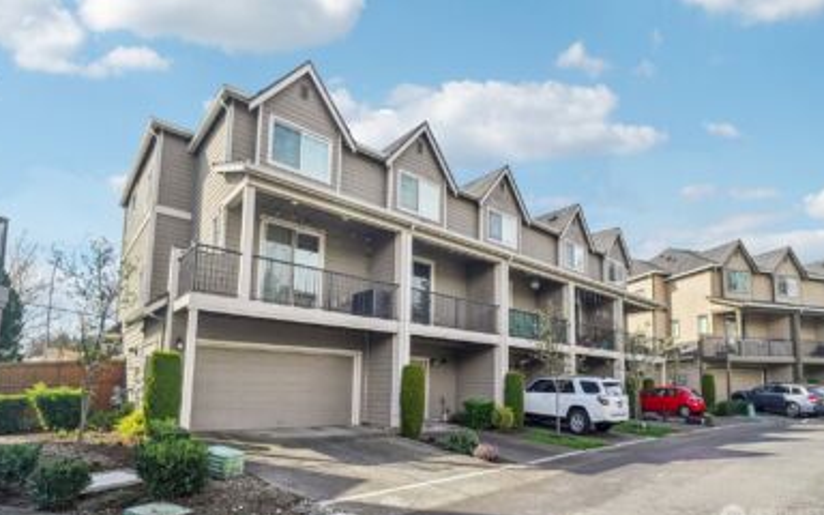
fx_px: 382
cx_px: 414
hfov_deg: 94.4
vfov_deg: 68.0
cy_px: 250
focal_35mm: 17
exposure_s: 1/1250
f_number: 8
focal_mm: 16
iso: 1600
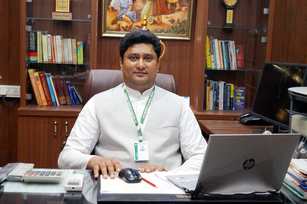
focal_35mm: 51
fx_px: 435
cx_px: 154
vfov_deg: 26.5
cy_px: 102
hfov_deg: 38.9
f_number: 5.6
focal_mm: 34
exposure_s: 1/60
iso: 3200
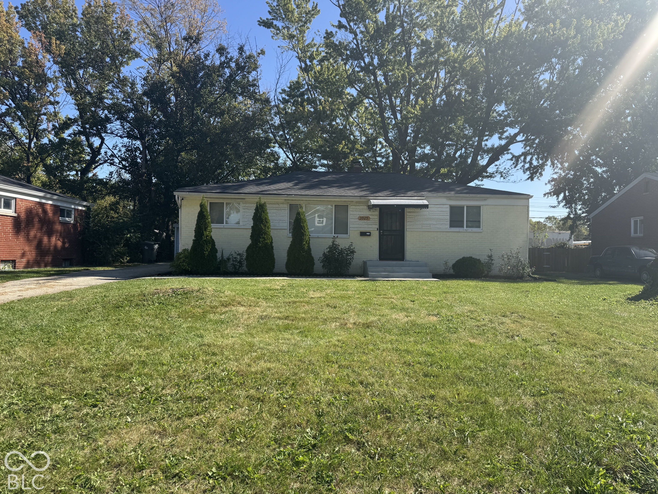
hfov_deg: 71.6
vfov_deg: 56.8
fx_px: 456
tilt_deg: +1.4
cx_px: 329
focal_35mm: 24
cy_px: 247
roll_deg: -1.3
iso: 80
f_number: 1.78
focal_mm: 6.76
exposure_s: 1/2506
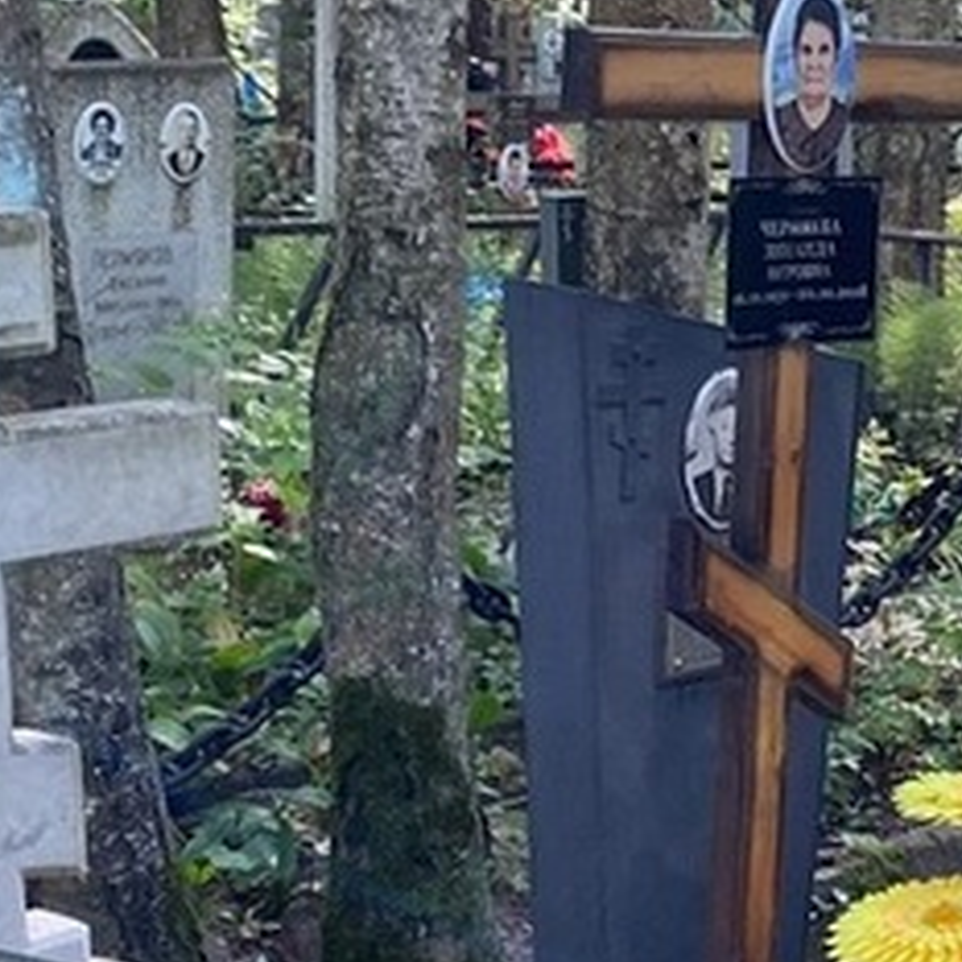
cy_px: 656
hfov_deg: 16.6
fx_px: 3176
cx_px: 1102
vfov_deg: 17.2
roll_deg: -0.9
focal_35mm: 101
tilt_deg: -10.5
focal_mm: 4.25
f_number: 1.8
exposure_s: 1/121
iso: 100
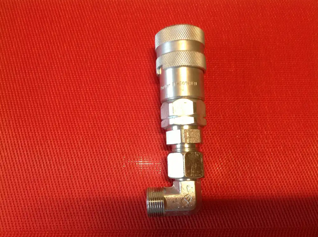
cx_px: 159
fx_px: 321
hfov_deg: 52.7
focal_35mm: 35
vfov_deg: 40.6
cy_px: 118
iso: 125
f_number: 2.4
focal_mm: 4.28
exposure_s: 1/15
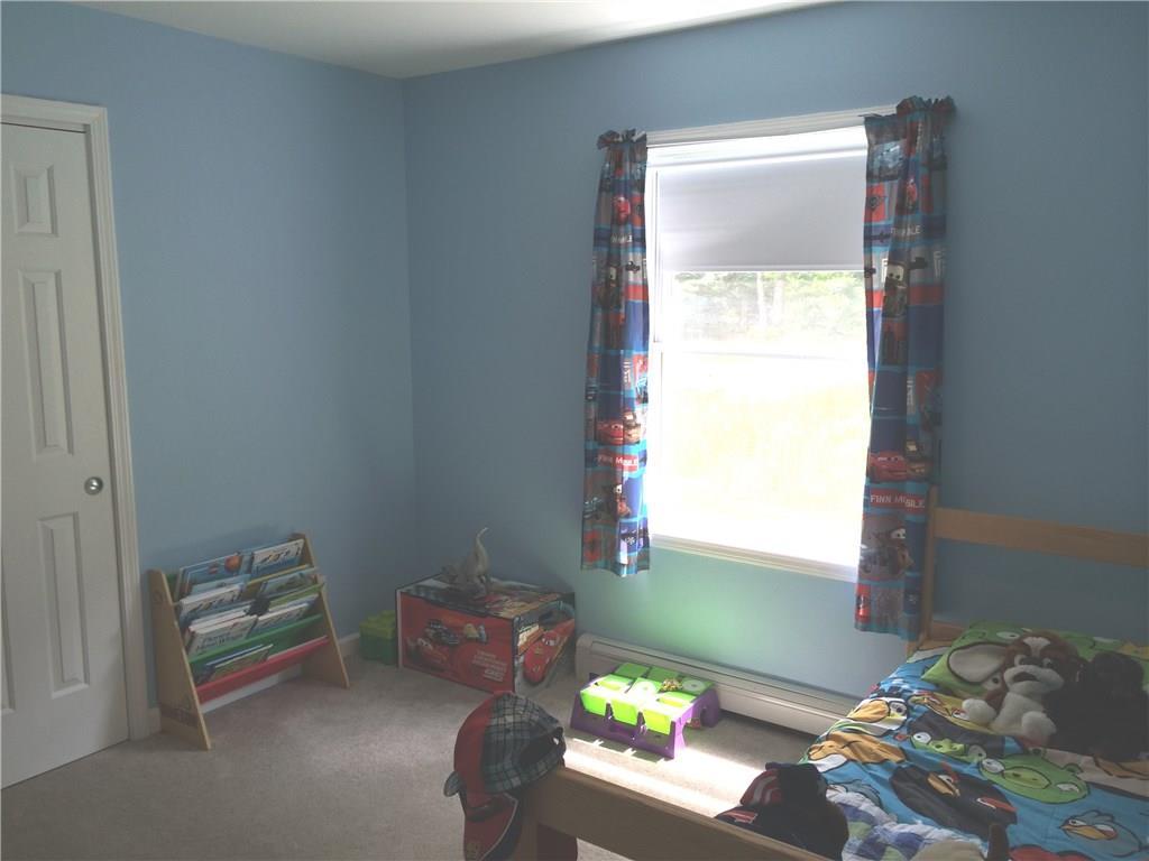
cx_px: 574
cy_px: 430
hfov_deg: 60.0
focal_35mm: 30
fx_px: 996
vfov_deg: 46.8
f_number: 2.2
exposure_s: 1/40
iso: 40
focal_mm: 4.12
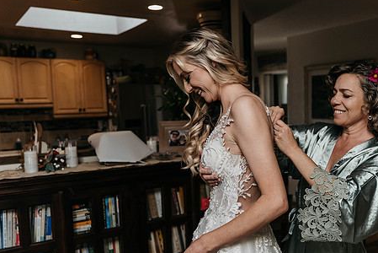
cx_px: 228
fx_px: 420
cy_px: 142
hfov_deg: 48.1
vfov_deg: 33.4
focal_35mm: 40
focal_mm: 31
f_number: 2.8
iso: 1000
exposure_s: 1/640
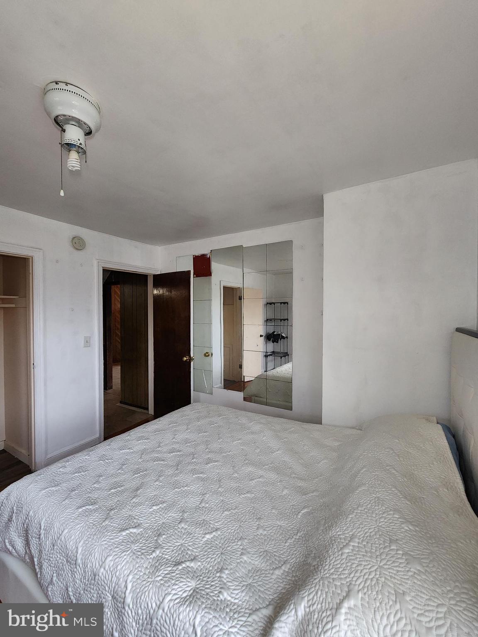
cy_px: 318
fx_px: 239
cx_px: 239
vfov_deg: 106.2
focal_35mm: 13
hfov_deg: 89.9
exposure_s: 1/40
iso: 320
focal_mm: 2.2
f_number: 2.2
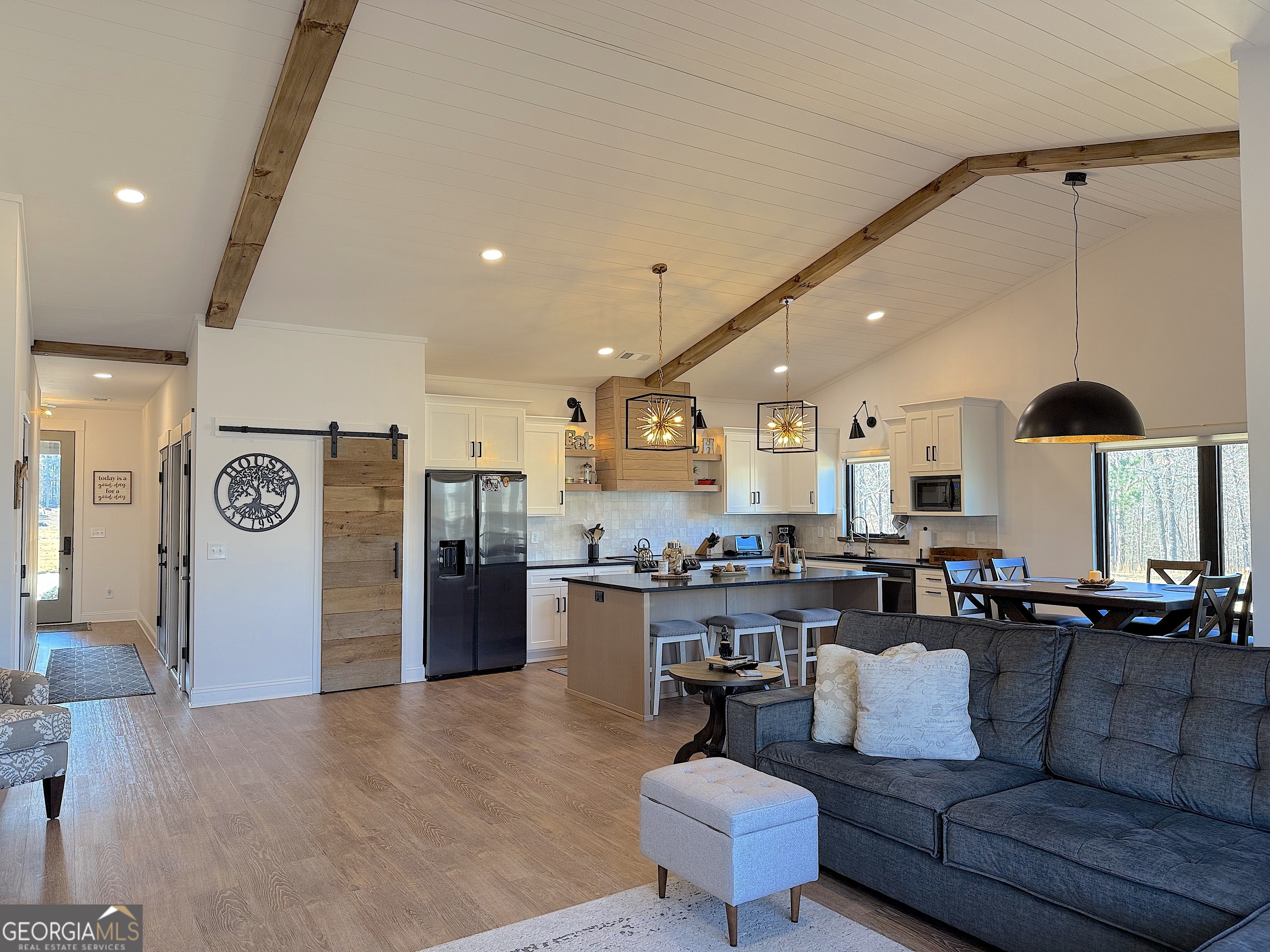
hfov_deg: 71.6
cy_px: 476
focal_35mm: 24
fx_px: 881
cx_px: 635
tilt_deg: +2.1
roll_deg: +0.2
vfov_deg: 56.8
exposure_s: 1/120
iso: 160
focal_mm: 6.76
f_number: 1.78
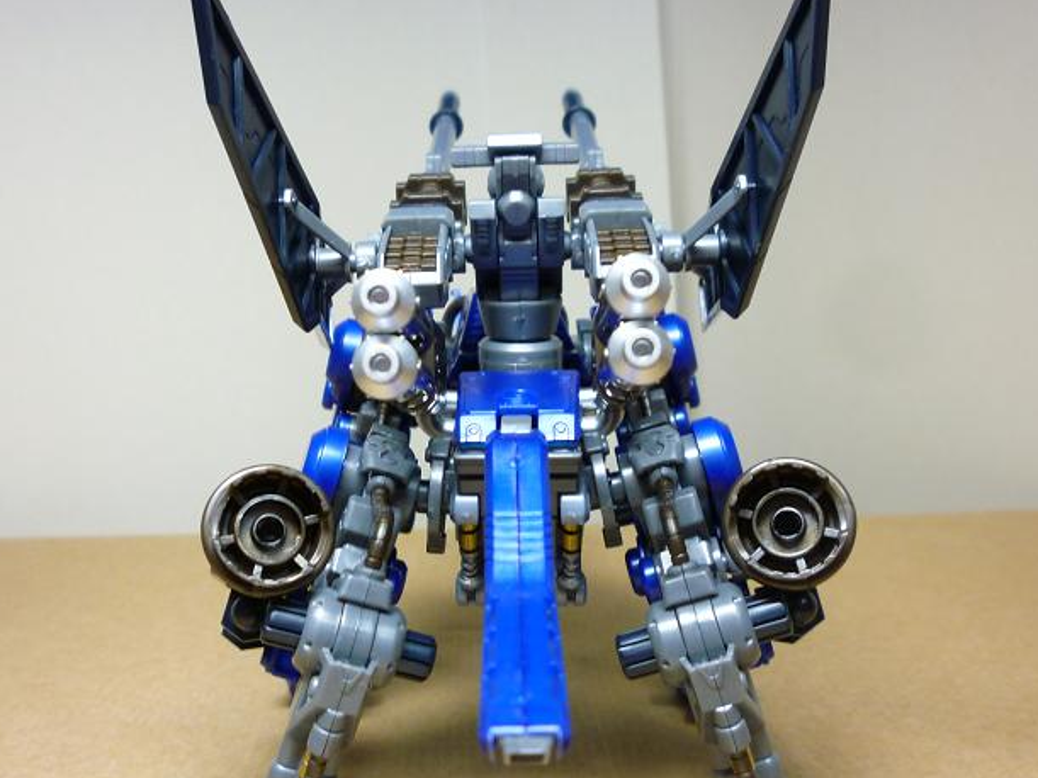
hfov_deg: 49.0
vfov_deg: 37.6
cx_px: 516
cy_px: 450
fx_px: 1139
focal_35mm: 38
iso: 160
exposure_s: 1/30
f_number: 3.3
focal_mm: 5.2
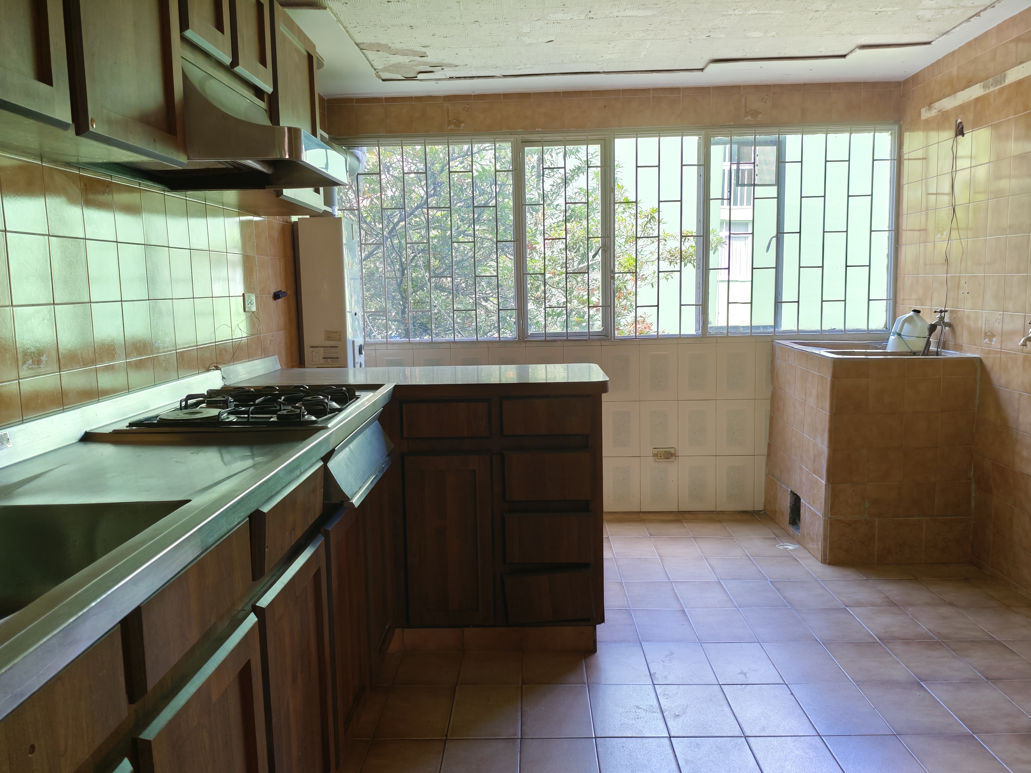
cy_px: 394
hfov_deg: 65.3
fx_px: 804
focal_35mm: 27
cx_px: 509
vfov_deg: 51.4
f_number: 1.59
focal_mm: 4.94
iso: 320
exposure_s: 1/120
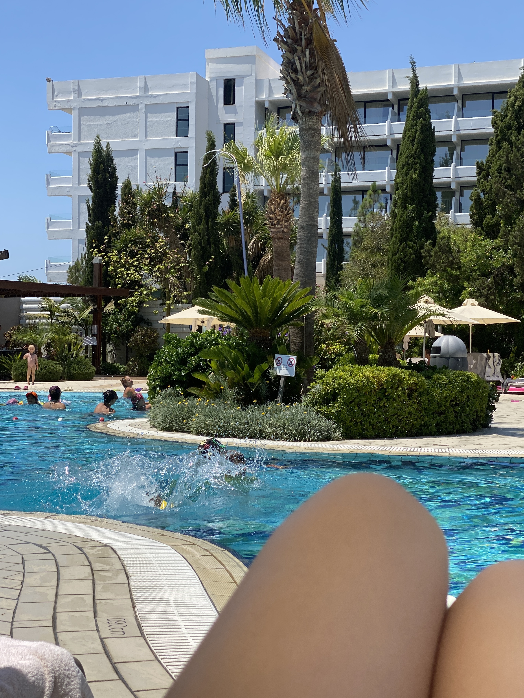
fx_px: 1110
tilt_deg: +0.7
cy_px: 352
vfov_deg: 34.9
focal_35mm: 55
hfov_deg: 26.6
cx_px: 252
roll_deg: -0.9
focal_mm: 6
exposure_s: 1/1776
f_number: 2
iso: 20
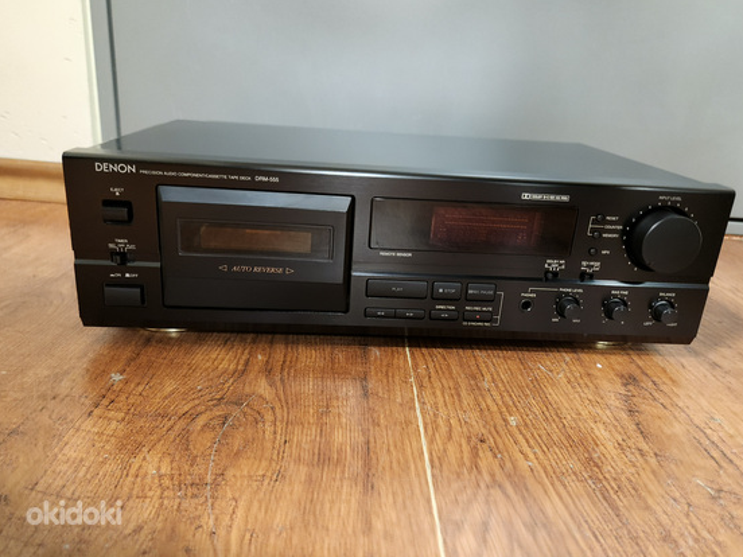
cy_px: 257
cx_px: 392
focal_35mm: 25
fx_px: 537
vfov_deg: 54.8
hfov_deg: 69.3
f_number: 1.8
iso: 640
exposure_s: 1/33
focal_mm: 5.4
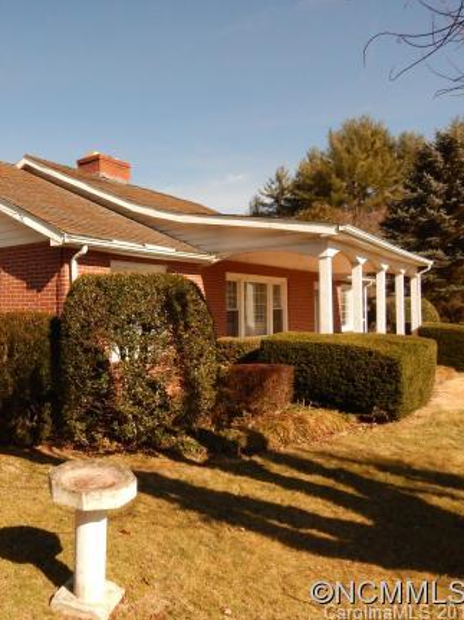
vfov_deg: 58.4
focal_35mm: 31
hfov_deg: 42.7
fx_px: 554
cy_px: 312
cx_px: 72
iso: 400
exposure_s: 1/1500
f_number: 6
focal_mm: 4
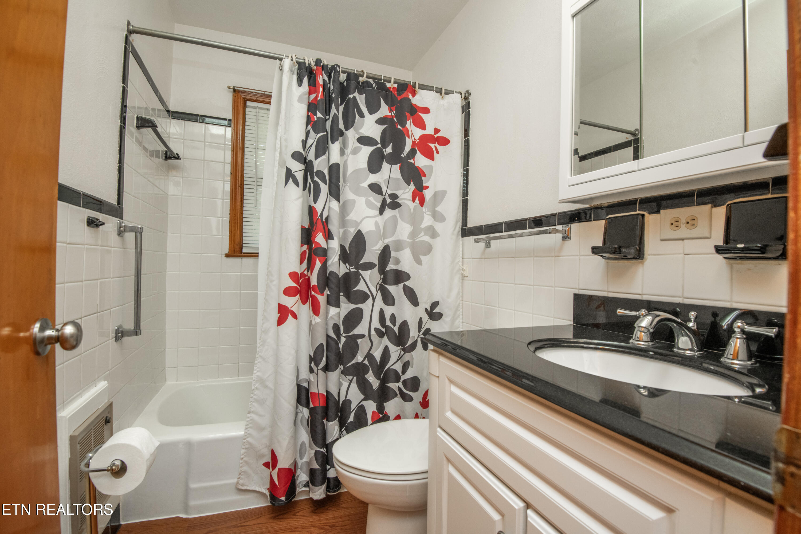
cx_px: 400
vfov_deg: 73.7
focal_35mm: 16
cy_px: 267
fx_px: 356
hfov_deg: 96.7
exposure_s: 1/250
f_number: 9
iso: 640
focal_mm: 16
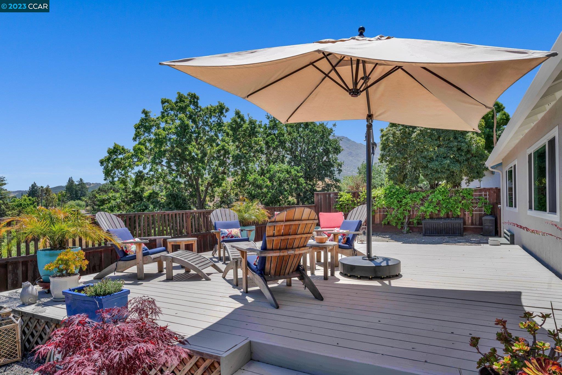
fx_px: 328
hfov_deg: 81.2
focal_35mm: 21
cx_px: 281
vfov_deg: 59.5
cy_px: 188
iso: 100
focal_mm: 21
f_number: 9
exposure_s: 1/200
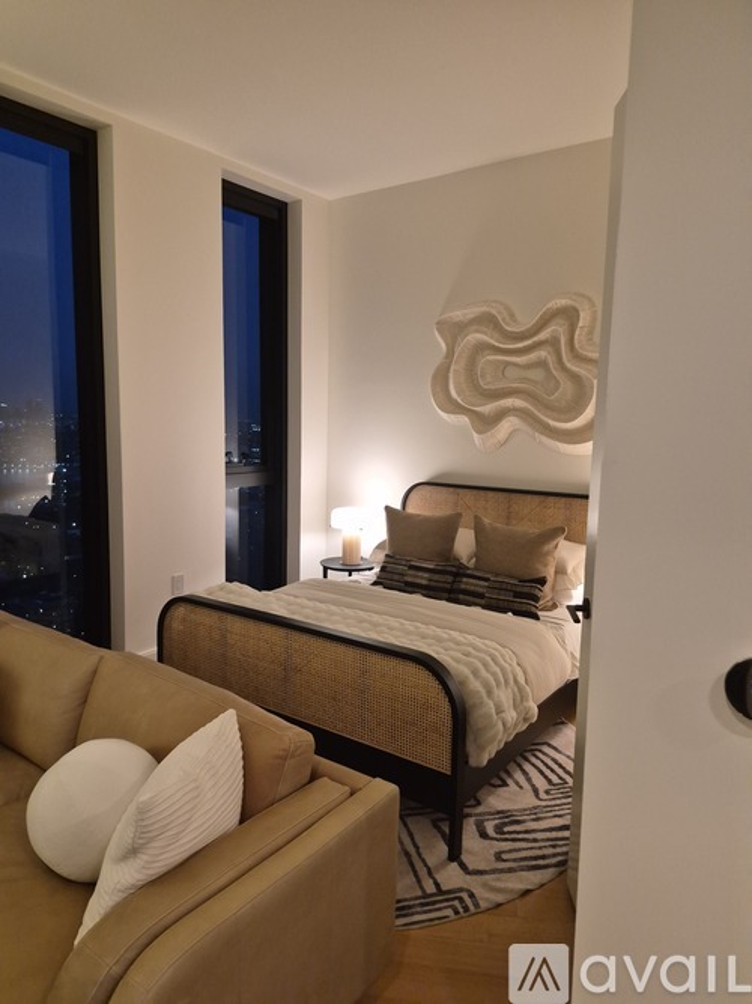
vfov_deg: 73.9
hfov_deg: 58.9
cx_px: 376
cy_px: 502
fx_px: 666
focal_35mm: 23
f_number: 1.8
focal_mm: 5.4
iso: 500
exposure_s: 1/120
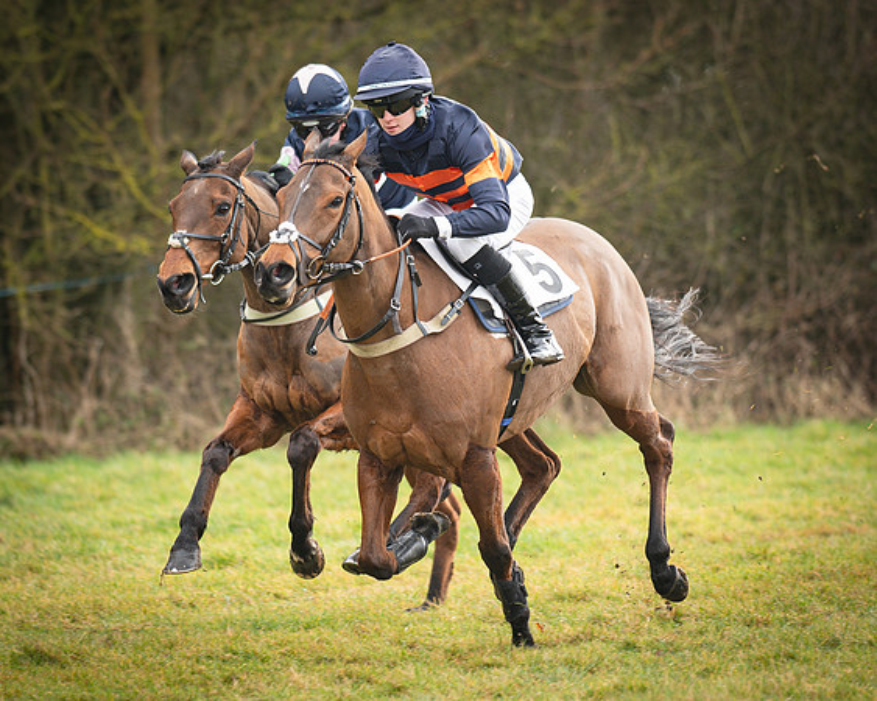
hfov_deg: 6.4
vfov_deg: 5.1
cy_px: 340
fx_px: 7826
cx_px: 485
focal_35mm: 302
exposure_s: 1/1000
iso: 250
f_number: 1.8
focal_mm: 135
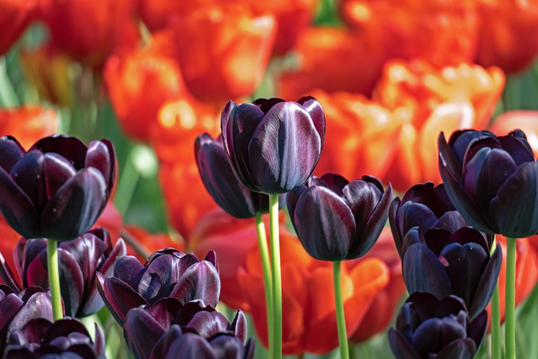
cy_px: 180
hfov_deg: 3.9
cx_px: 269
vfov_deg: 2.6
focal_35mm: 525
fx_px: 7846
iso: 200
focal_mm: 350
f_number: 6.3
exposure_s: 1/100
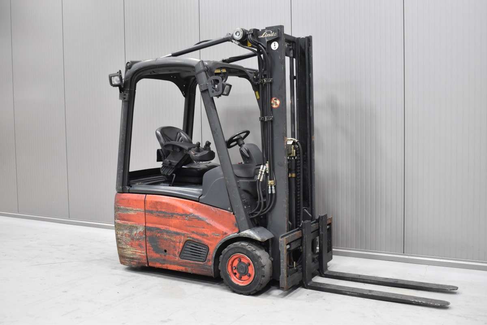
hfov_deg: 53.1
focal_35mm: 36
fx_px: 487
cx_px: 244
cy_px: 162
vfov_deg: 36.9
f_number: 5
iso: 1600
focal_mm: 24
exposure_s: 1/25
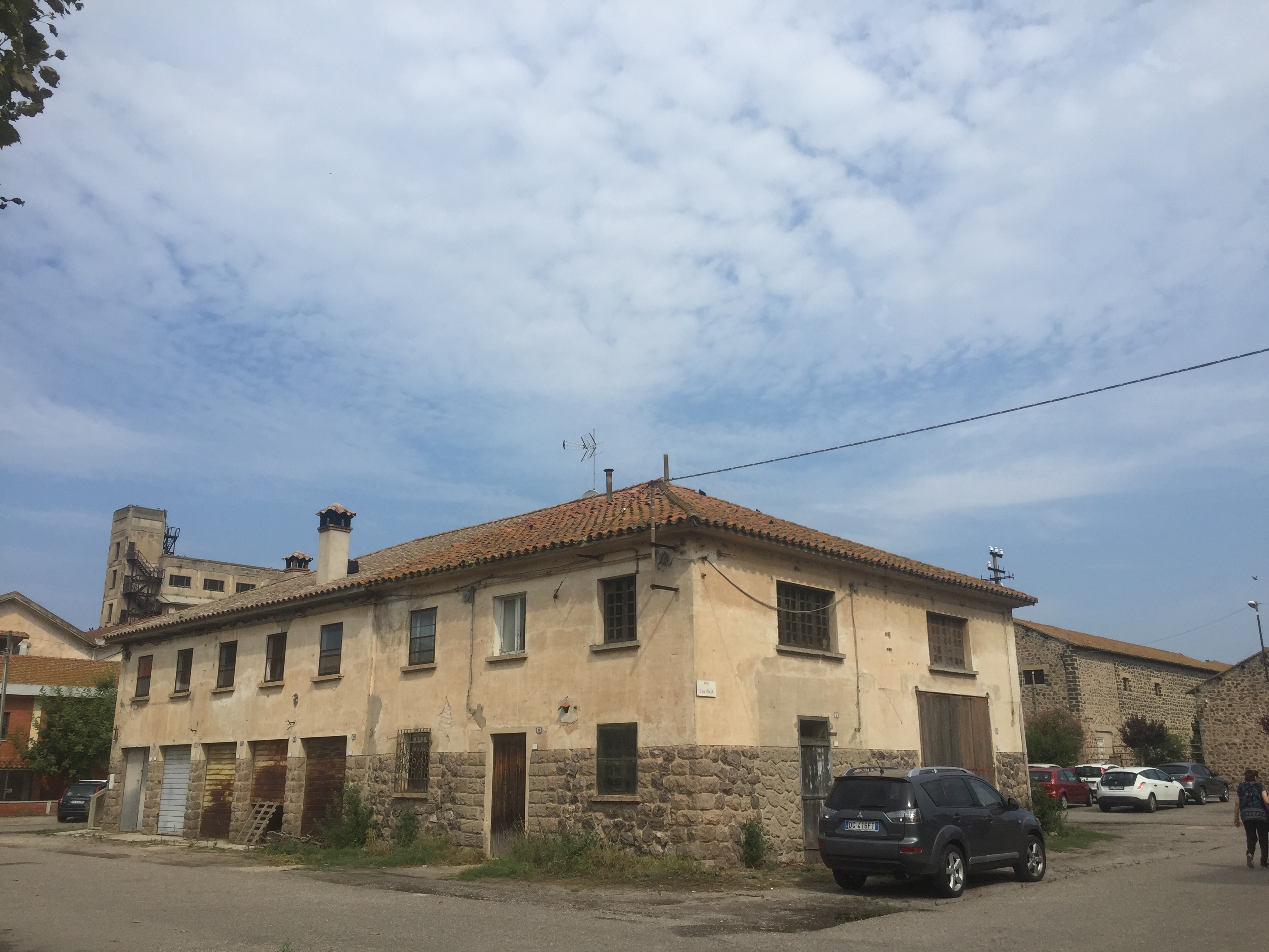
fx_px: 1063
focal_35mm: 29
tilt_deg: +16.6
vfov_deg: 48.2
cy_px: 476
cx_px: 634
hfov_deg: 61.7
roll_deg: -1.2
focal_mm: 4.15
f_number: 2.2
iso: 32
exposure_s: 1/3049
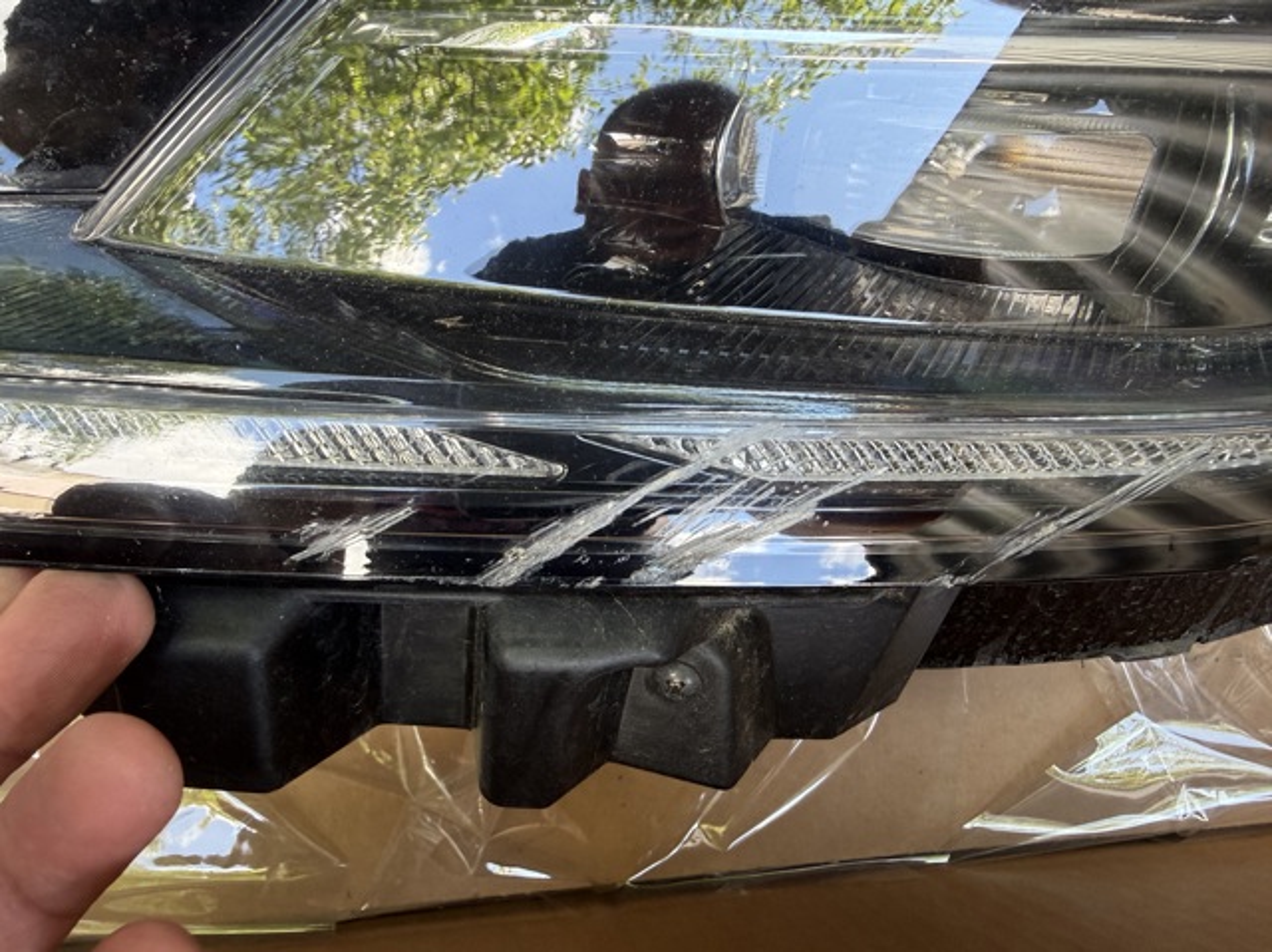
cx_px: 636
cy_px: 476
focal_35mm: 24
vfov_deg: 56.8
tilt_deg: -76.4
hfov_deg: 71.6
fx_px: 881
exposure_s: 1/99
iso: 160
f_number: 2.2
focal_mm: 2.22
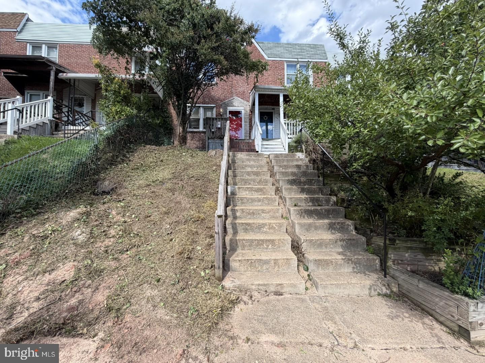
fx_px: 196
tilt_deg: +4.5
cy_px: 182
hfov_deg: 102.1
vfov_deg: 85.7
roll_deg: +0.5
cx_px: 242
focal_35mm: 14
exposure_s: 1/569
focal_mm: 2.22
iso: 40
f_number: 2.2
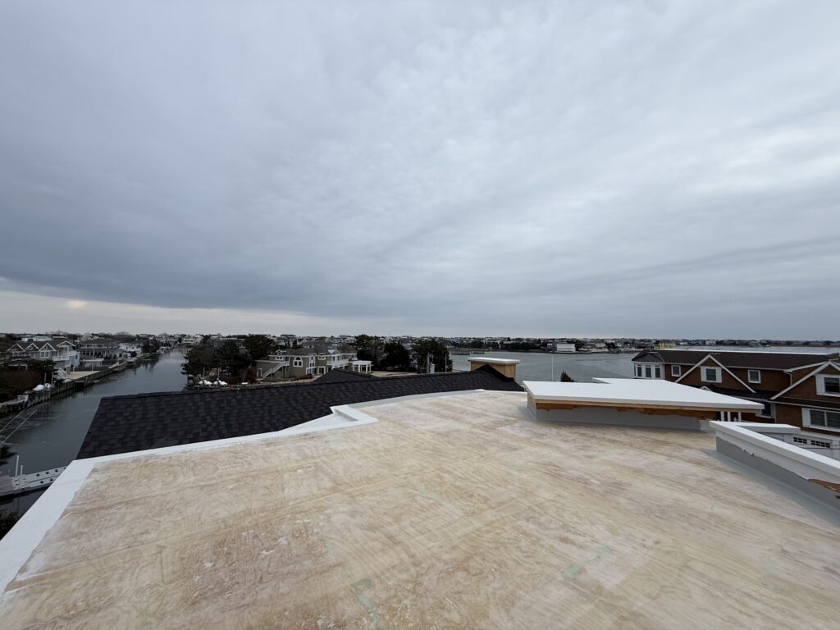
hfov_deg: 102.1
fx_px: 340
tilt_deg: +4.6
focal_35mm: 14
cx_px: 420
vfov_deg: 85.7
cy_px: 315
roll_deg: -0.4
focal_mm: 2.22
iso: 50
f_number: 2.2
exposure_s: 1/686
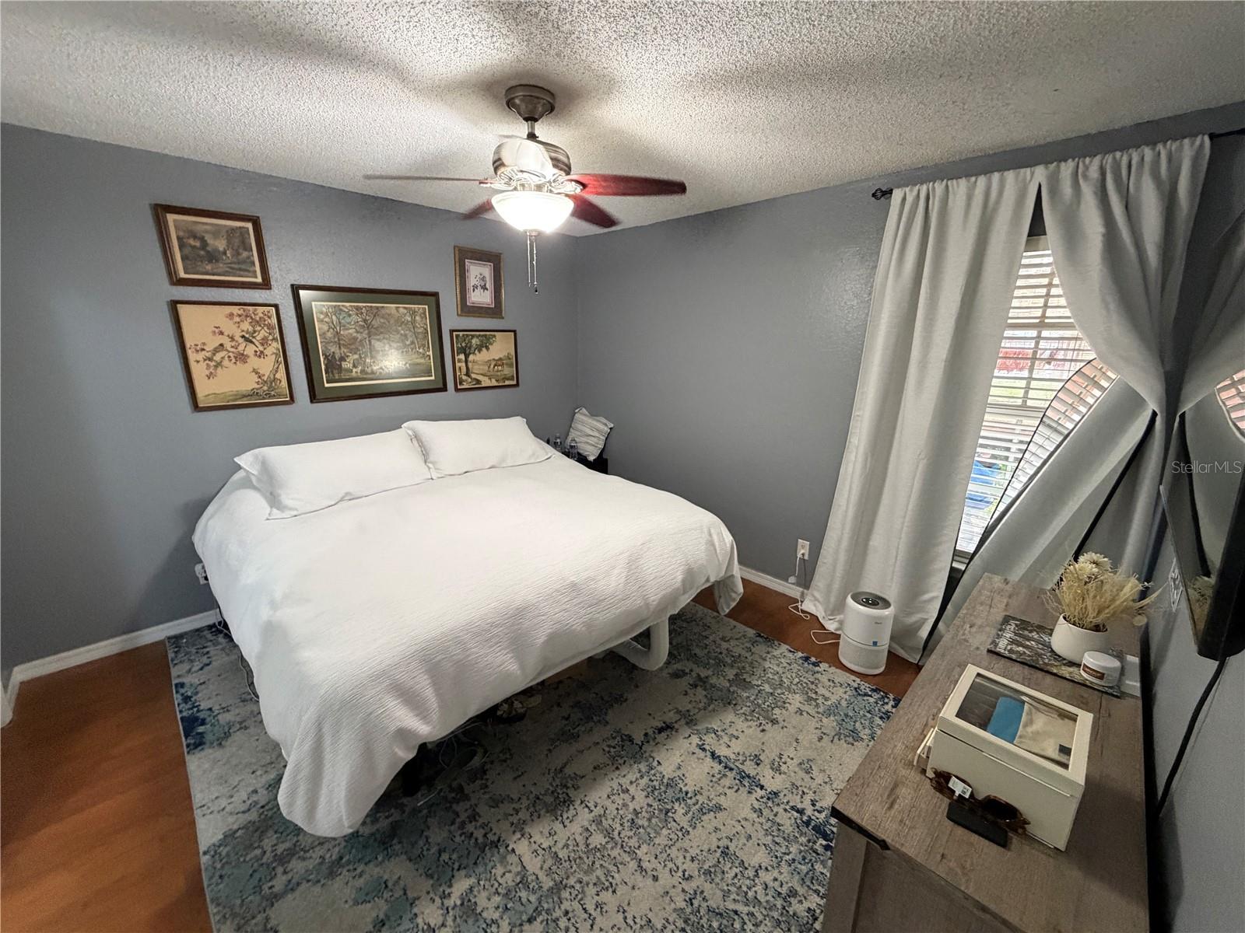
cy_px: 466
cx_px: 622
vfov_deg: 85.7
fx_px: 504
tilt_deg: -14.7
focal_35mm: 14
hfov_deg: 102.1
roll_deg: -0.5
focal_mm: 2.22
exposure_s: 1/60
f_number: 2.2
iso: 500
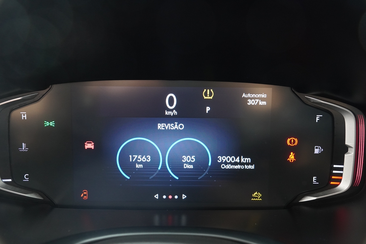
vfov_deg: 30.9
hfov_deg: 45.0
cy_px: 122
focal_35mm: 44
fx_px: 442
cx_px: 183
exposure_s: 1/60
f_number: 4
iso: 1250
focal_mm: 29
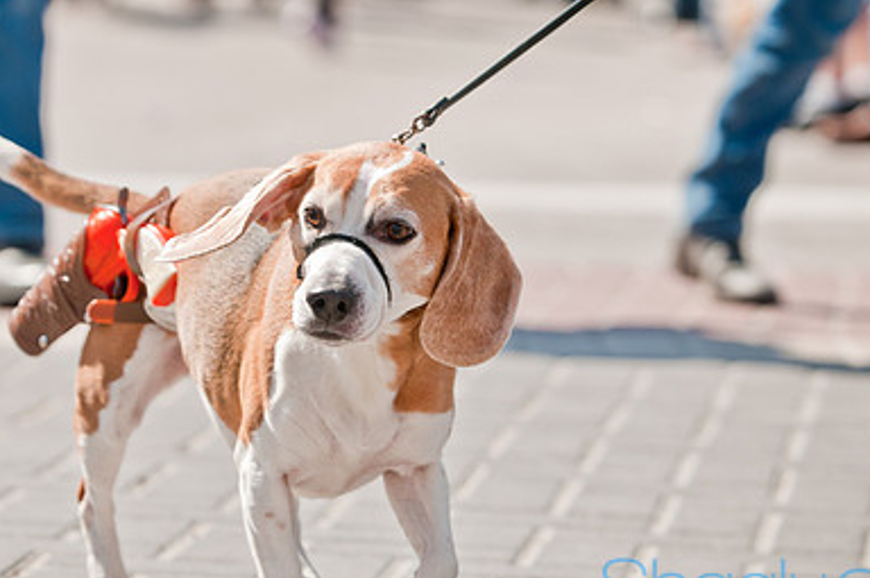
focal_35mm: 238
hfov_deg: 8.7
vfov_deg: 5.8
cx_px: 306
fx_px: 5738
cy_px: 266
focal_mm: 105
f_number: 4
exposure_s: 1/1250
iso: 200
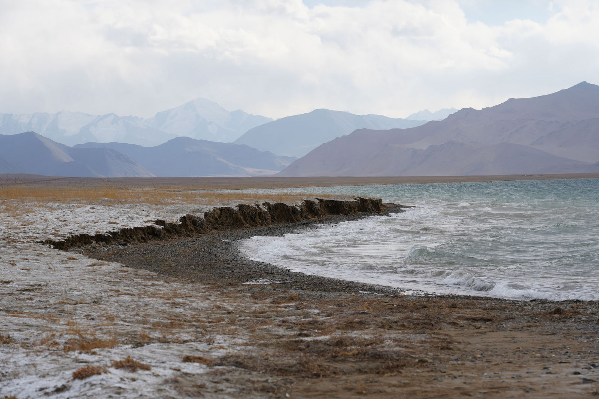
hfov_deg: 19.5
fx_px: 1747
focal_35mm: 105
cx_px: 300
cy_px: 200
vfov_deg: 13.0
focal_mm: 105
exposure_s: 1/200
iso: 100
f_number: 7.1
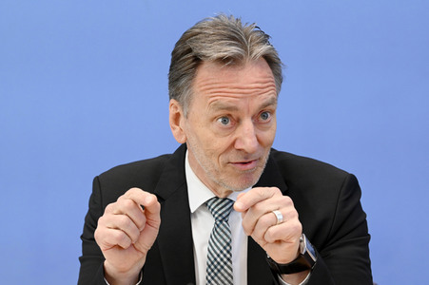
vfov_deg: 11.8
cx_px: 214
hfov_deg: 17.7
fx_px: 1381
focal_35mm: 116
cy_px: 142
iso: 4000
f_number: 5.6
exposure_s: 1/640
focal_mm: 116
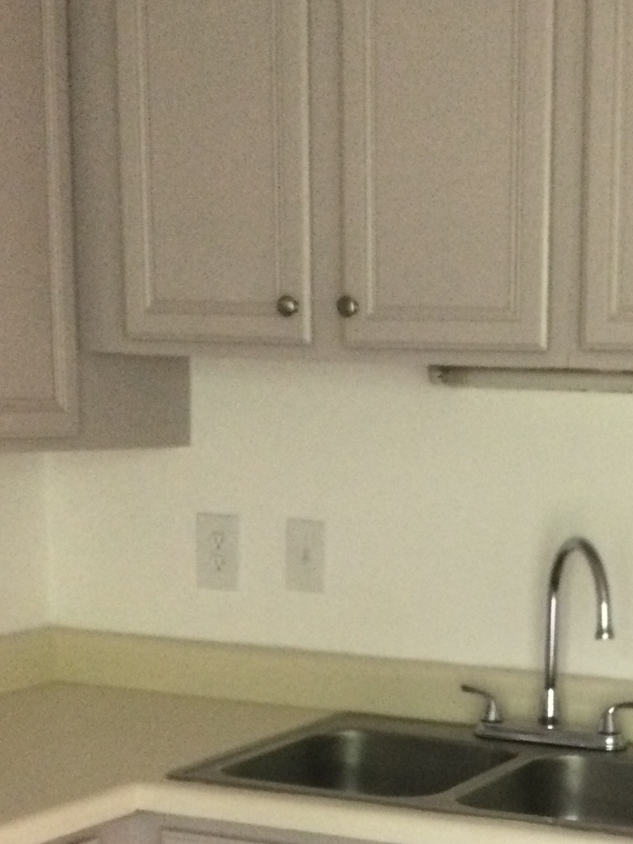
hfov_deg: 20.1
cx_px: 540
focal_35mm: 72
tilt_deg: -12.0
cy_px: 749
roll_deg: -1.8
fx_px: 1755
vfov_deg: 26.2
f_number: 2.4
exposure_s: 1/30
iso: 160
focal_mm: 3.3
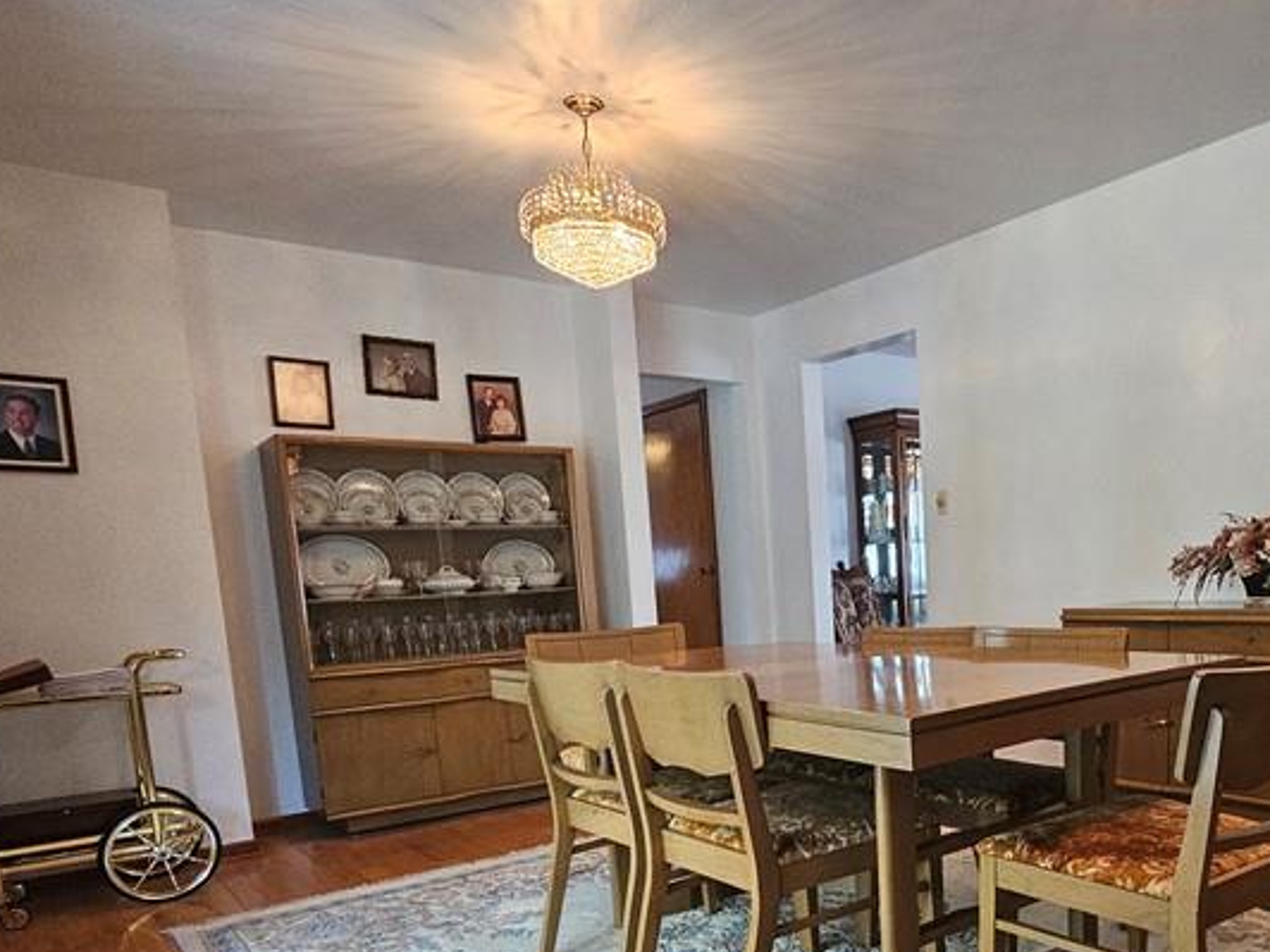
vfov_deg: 52.3
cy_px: 721
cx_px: 881
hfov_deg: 66.8
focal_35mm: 25
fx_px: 917
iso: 400
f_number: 2.2
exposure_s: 1/60
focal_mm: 2.2
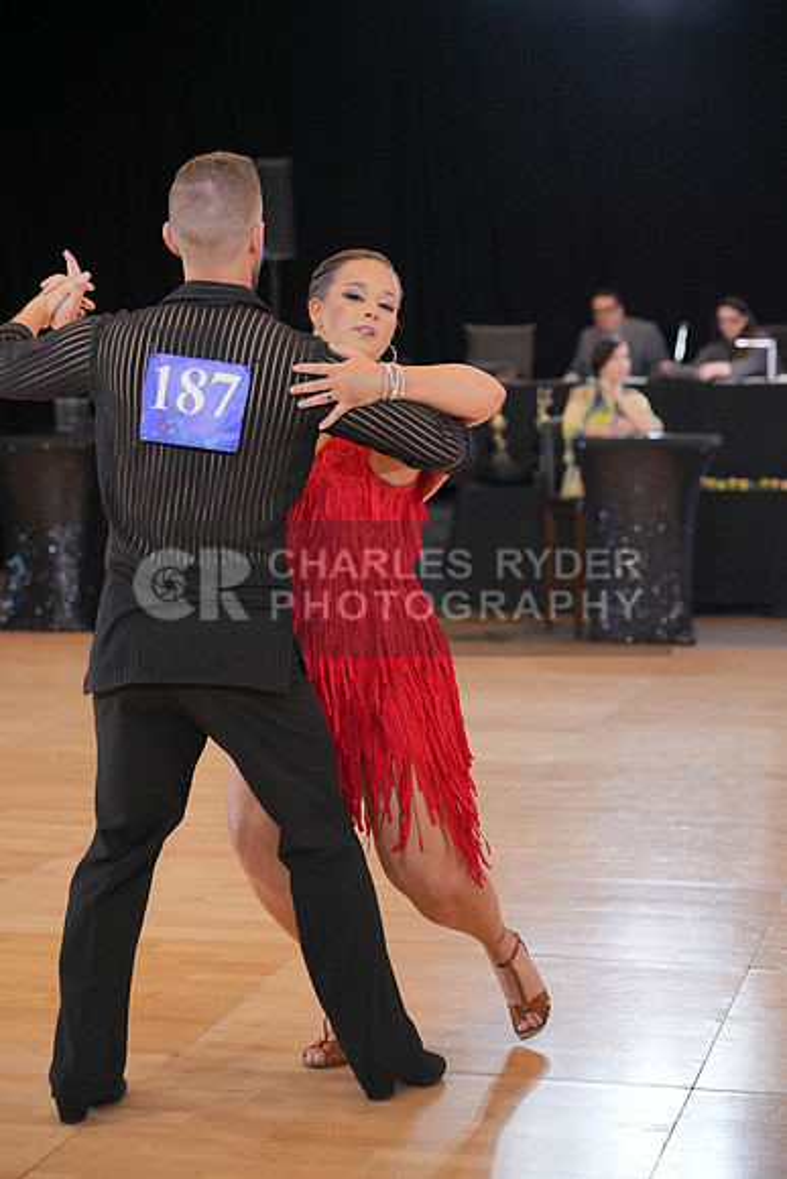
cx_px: 394
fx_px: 2458
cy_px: 590
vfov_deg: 27.0
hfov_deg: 18.2
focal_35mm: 75
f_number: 3.2
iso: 2500
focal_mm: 75
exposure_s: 1/500
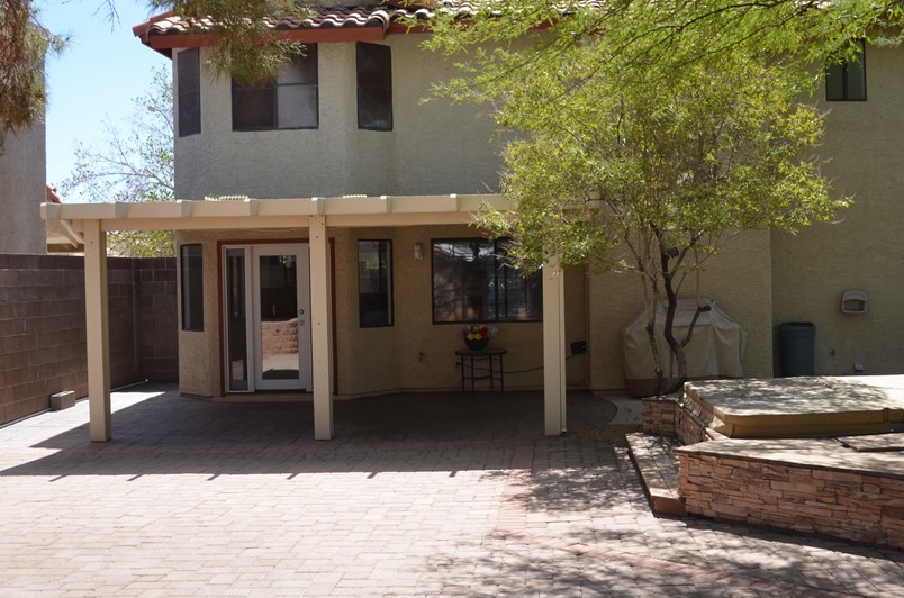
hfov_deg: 45.7
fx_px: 1069
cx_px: 522
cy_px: 242
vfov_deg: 31.2
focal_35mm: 43
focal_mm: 21
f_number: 8
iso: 110
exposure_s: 1/250
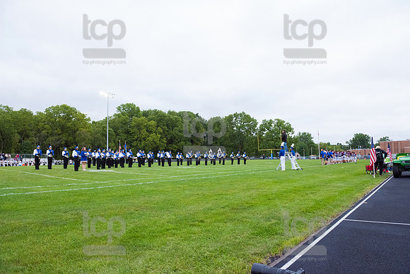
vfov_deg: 53.2
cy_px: 137
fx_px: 273
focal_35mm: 24
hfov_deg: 73.7
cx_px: 205
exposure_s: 1/640
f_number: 6.3
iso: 3200
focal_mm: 24
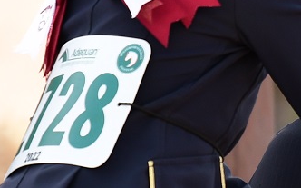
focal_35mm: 1720
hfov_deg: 1.2
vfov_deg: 0.8
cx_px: 419
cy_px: 27
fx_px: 14100
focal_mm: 200
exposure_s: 1/800
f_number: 3.5
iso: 250
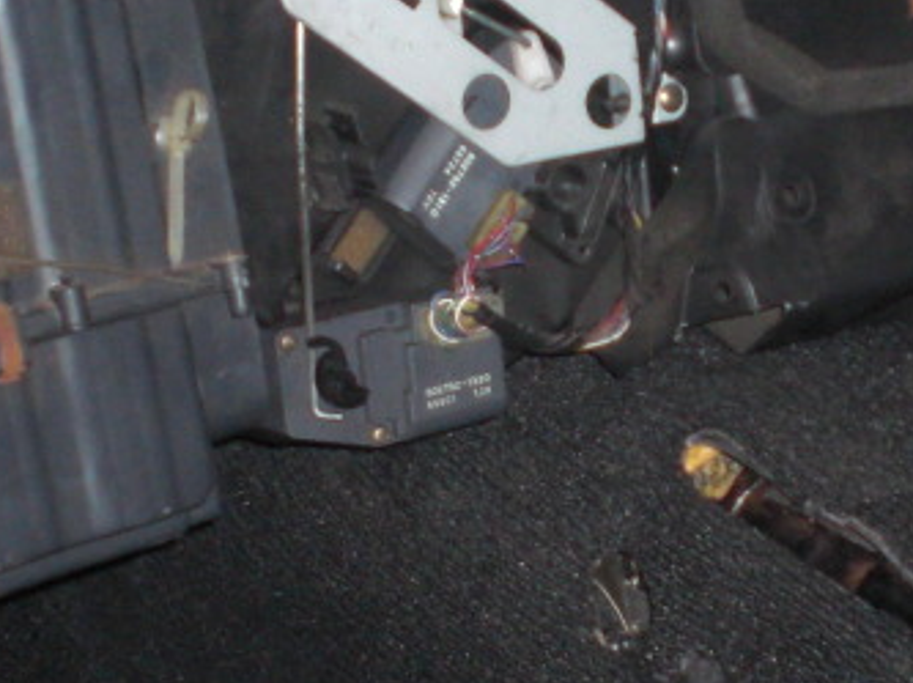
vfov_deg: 12.6
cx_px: 929
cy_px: 343
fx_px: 3083
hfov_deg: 16.5
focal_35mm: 117
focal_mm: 6.3
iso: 200
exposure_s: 1/60
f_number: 3.1
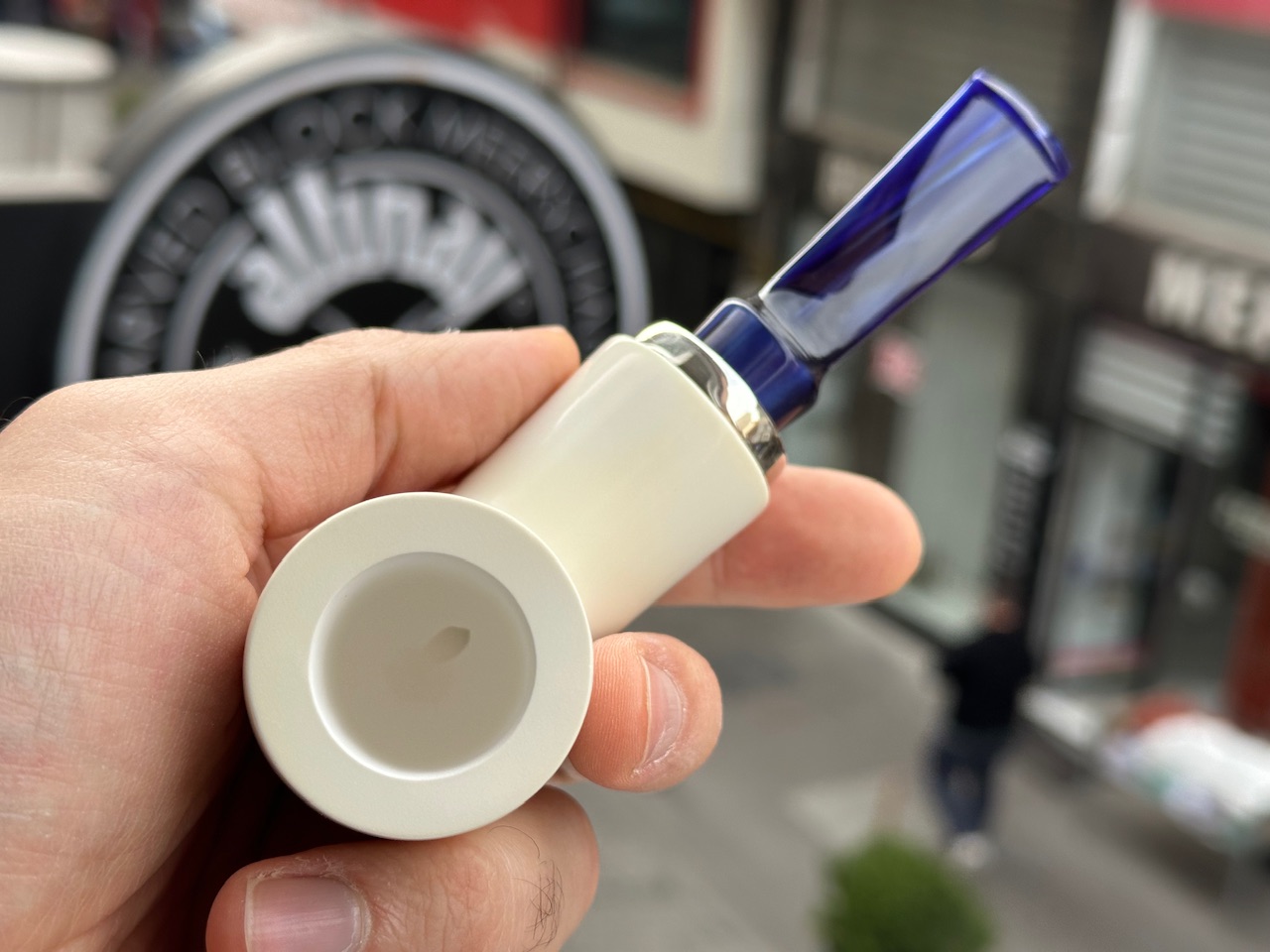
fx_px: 1761
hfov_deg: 39.7
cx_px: 635
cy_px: 476
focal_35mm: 48
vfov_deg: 30.3
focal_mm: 6.86
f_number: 1.78
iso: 64
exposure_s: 1/672
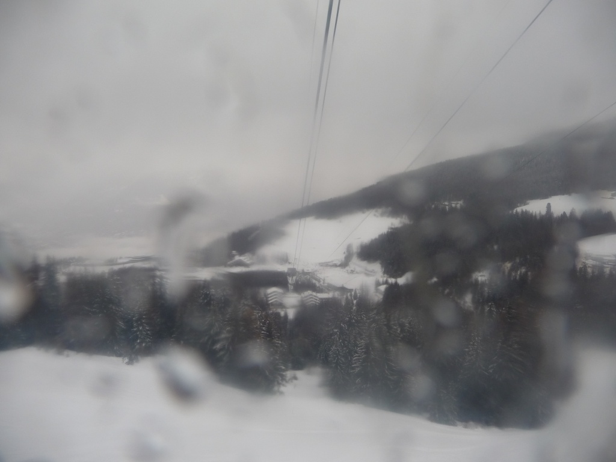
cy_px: 231
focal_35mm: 28
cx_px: 308
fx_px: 498
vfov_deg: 49.7
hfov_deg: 63.4
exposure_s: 1/125
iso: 100
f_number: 3.3
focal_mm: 4.7
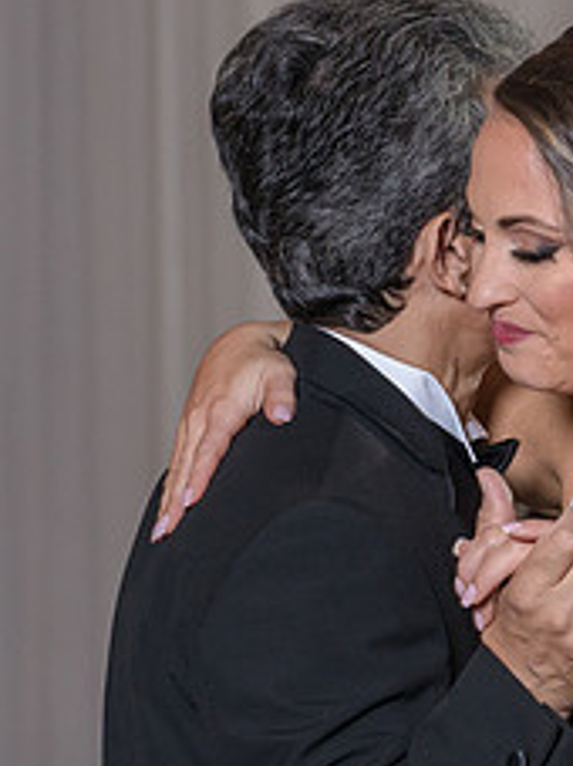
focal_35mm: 311
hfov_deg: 4.8
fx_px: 6870
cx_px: 448
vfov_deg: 6.4
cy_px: 479
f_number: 5.6
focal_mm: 97
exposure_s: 1/100
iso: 2000
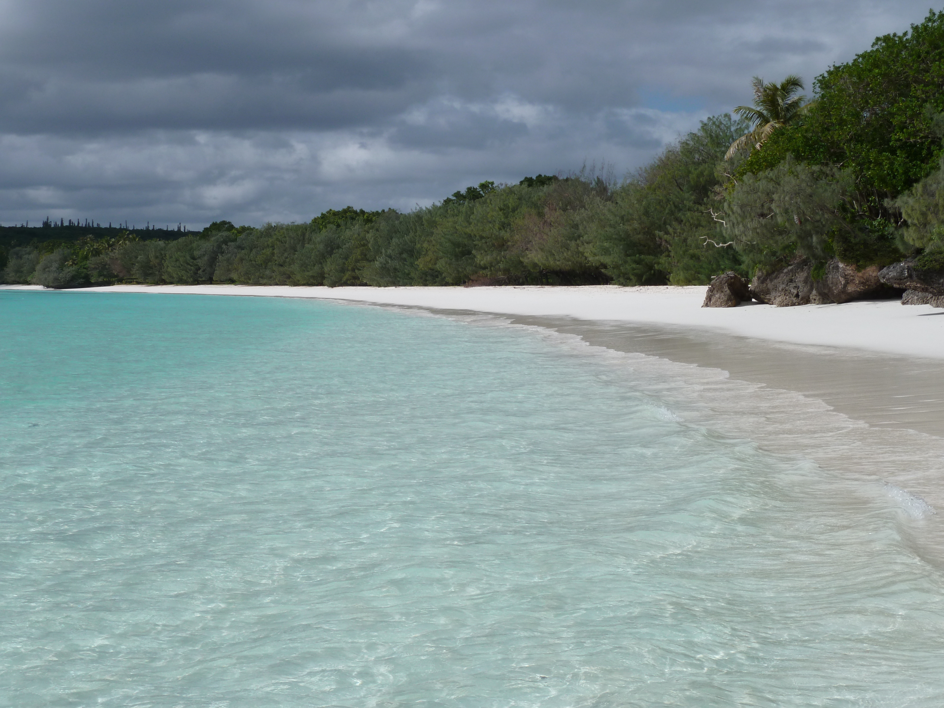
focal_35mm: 55
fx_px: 1500
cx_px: 472
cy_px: 354
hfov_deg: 34.9
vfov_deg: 26.6
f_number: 5.6
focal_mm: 9.1
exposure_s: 1/1000
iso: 80
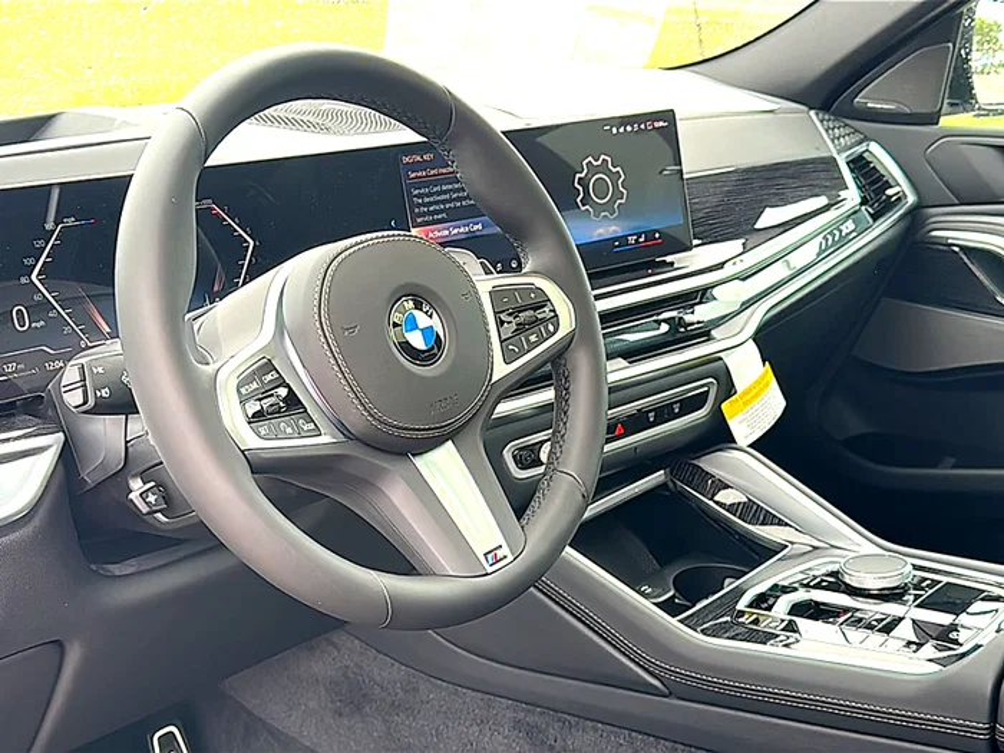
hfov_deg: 49.0
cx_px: 502
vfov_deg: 37.7
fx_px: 1102
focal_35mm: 38
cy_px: 376
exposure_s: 1/227
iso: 100
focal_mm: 6.86
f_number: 1.78
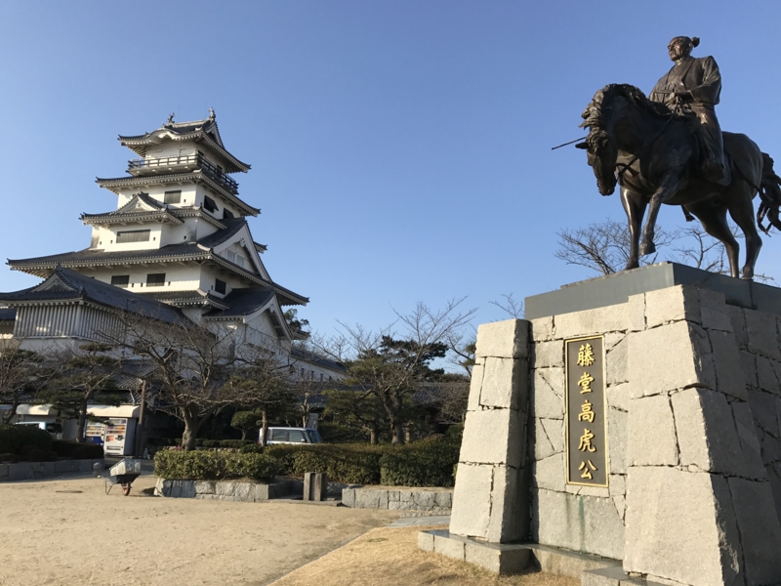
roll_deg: -1.8
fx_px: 632
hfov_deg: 63.4
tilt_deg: +13.5
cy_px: 293
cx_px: 390
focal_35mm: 28
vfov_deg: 49.7
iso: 20
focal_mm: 3.99
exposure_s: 1/2083
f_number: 1.8
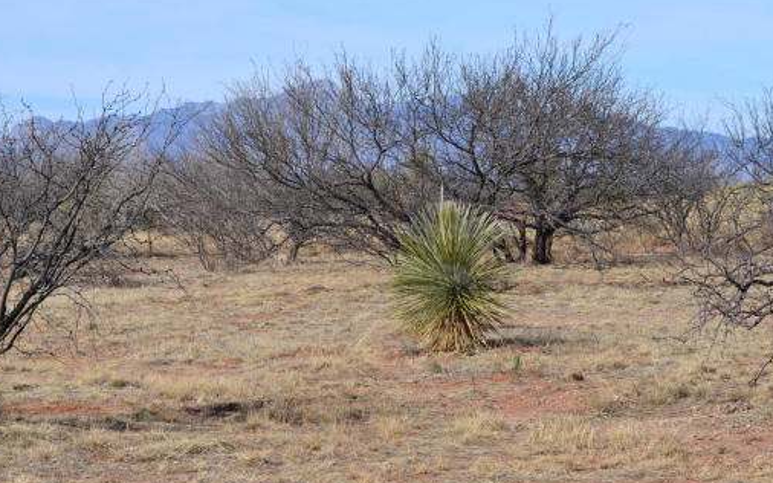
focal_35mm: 120
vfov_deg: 10.9
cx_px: 309
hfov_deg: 17.4
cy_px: 260
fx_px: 2522
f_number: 8
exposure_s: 1/250
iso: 100
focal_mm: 55
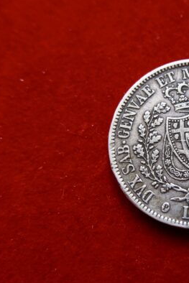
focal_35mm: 35
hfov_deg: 34.0
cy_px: 142
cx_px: 195
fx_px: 275
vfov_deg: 54.4
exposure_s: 1/30
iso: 160
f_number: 4
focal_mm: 15.2
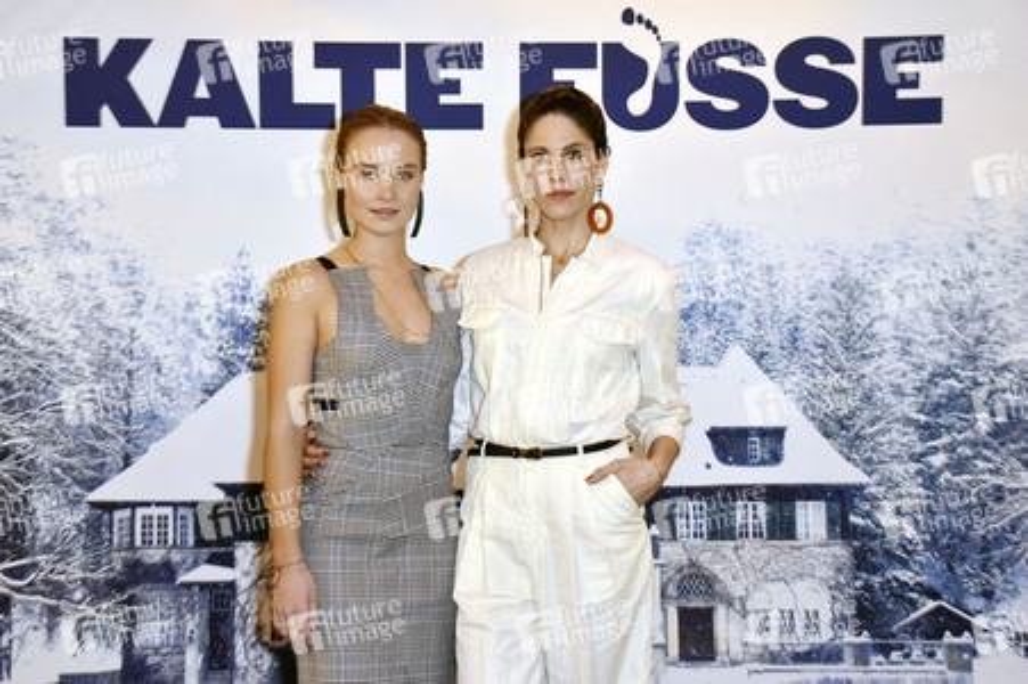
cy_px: 342
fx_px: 1427
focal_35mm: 50
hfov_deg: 39.6
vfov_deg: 27.0
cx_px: 514
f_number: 5.6
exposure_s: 1/80
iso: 5000
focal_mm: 50
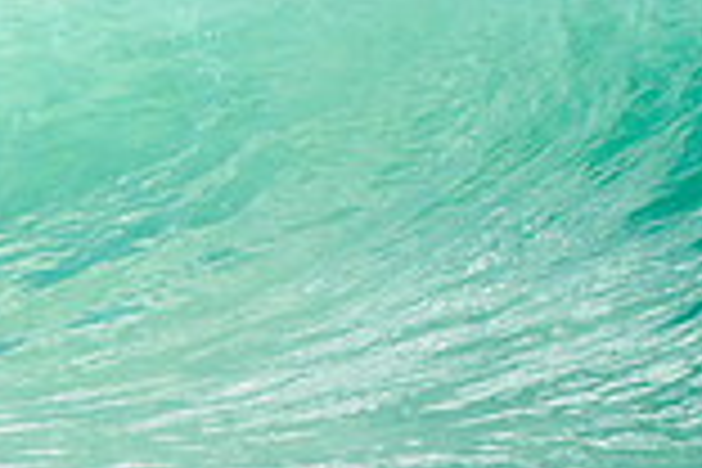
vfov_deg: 0.6
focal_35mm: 2231
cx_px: -508
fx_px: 43501
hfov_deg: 0.9
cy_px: 182
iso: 450
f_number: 5.6
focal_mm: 400
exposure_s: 1/2000
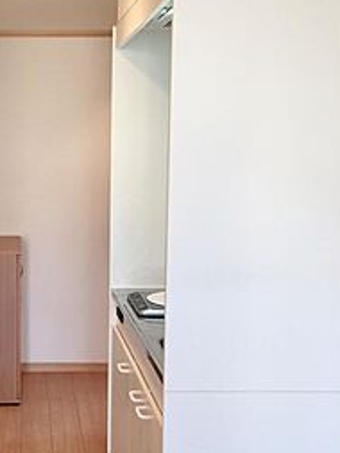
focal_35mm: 55
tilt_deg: -3.5
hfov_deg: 25.6
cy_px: 235
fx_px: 720
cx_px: 23
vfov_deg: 34.9
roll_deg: -0.6
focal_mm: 4.15
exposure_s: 1/33
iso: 25
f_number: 2.2
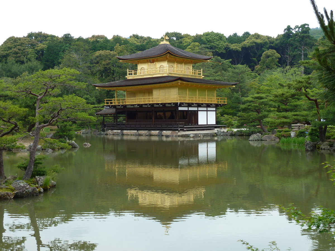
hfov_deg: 39.7
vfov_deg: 30.3
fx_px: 465
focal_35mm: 48
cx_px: 168
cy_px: 126
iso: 80
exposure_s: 1/100
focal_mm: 7.9
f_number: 4
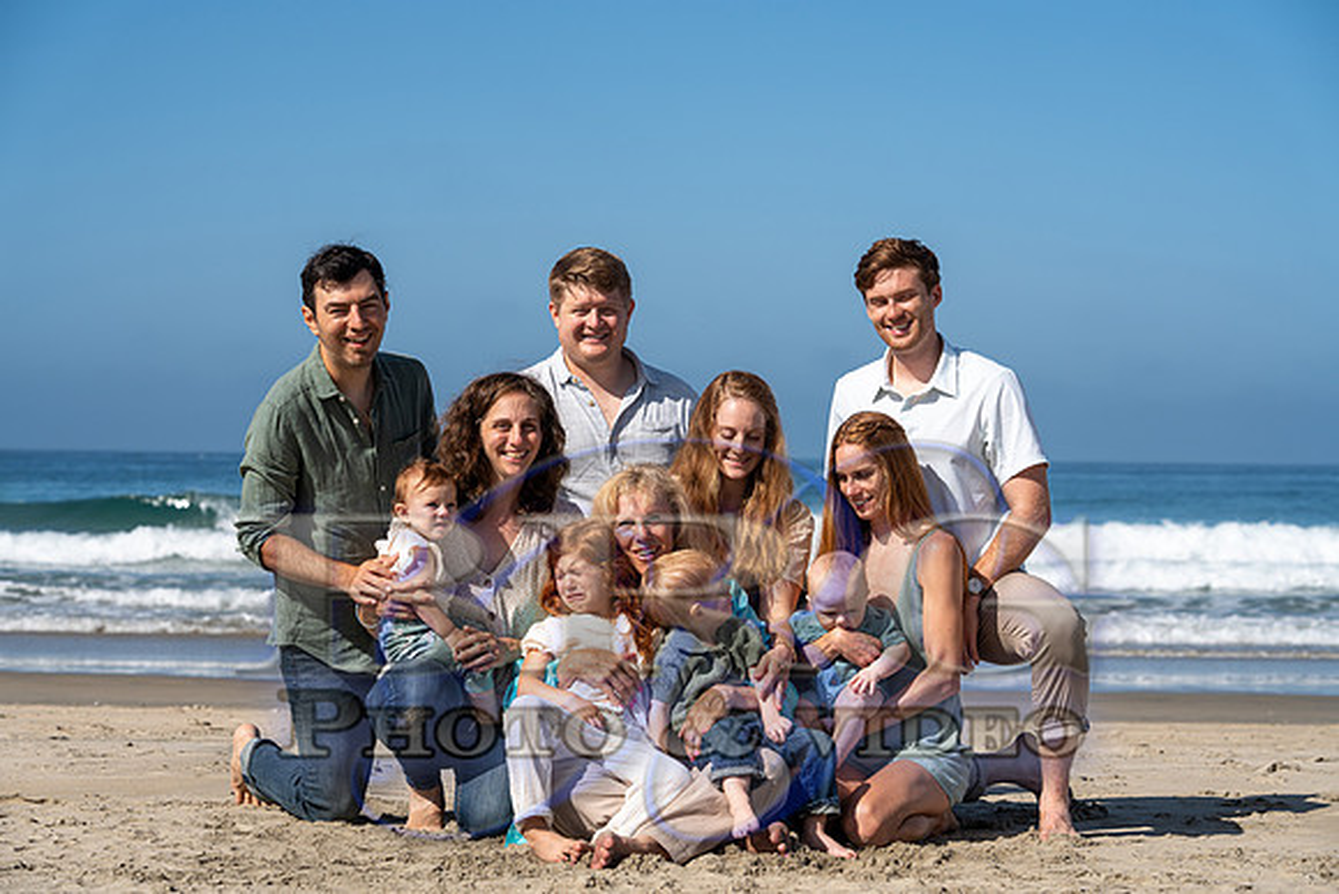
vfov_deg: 14.1
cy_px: 447
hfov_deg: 21.0
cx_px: 670
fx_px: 3609
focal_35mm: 97
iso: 160
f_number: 6.3
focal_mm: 97
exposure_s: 1/800
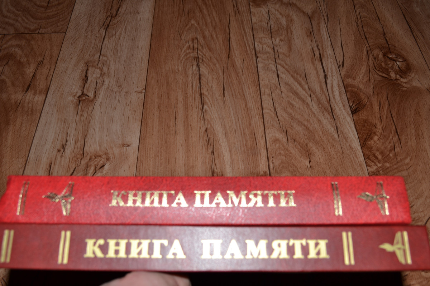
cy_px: 143
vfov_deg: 40.0
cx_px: 215
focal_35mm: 33
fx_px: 394
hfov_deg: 57.2
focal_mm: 22
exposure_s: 1/60
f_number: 8
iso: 100
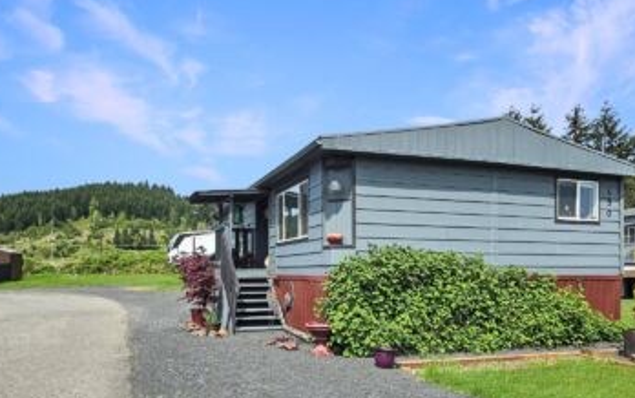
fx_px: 485
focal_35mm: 28
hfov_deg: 66.4
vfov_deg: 44.3
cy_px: 245
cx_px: 338
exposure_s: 1/859
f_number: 1.7
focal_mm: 6.3
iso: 12
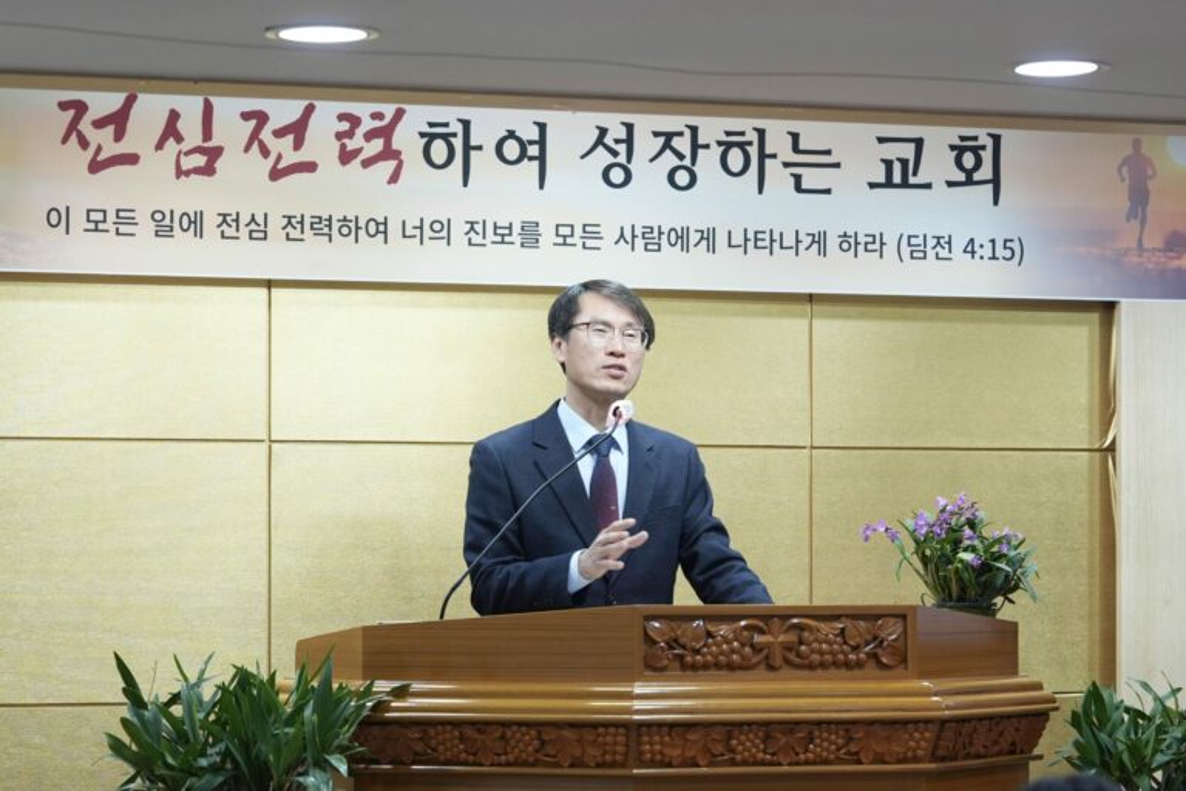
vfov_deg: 19.5
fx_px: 2306
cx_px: 593
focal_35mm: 70
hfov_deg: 28.8
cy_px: 396
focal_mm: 70
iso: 640
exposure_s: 1/60
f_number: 2.8
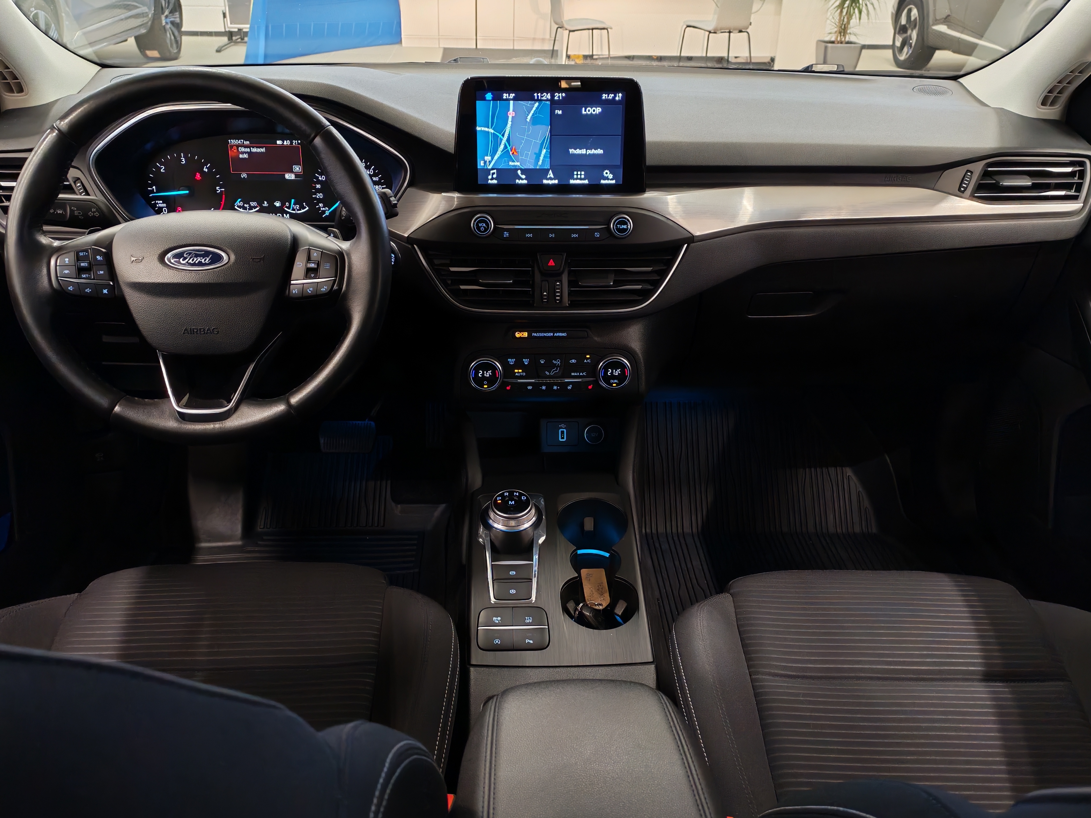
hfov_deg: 58.4
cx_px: 546
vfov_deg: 45.4
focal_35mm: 31
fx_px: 977
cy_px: 409
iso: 897
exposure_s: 1/50
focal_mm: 6.12
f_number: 1.9
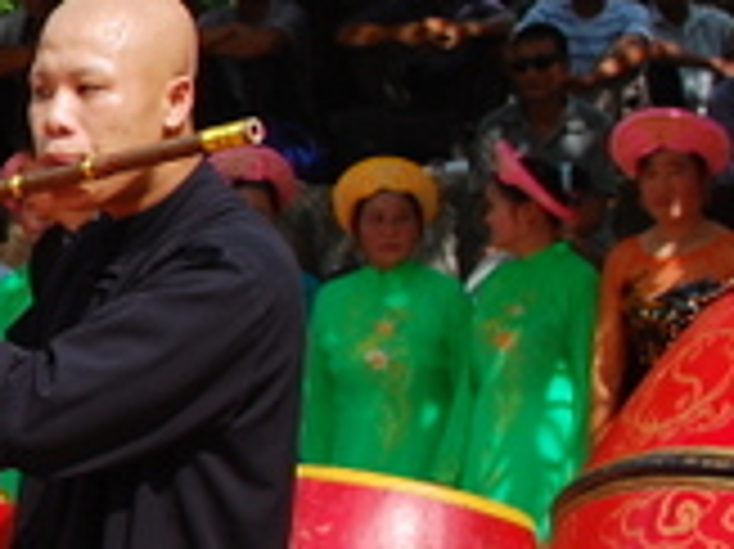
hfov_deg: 9.5
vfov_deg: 7.5
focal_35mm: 198
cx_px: -635
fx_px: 4193
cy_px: 212
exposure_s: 1/400
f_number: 6.3
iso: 200
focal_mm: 35
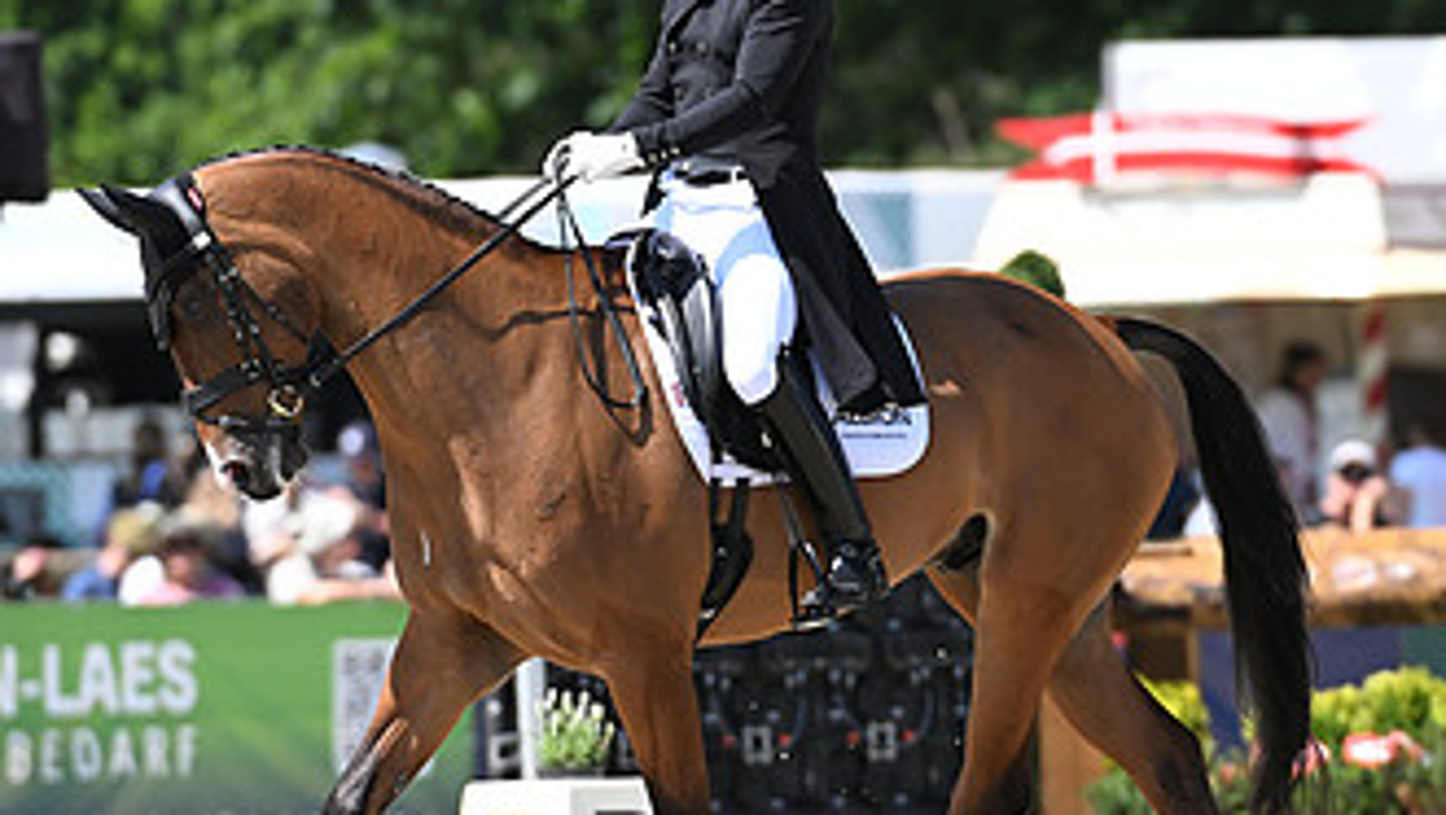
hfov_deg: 2.9
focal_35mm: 737
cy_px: 370
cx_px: 710
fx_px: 28272
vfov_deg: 1.7
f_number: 5
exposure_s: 1/1600
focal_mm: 400
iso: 560
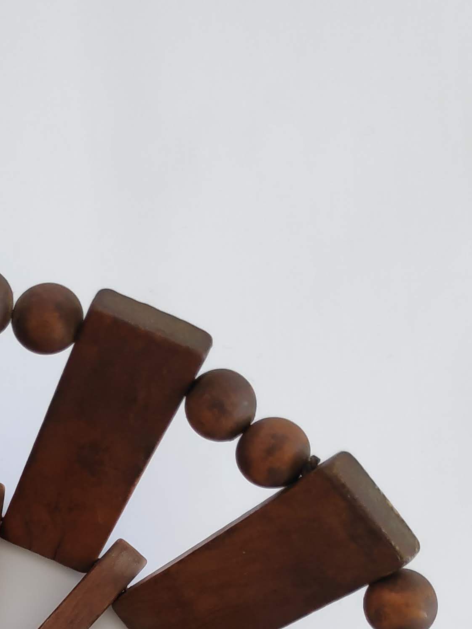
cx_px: -71
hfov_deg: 24.8
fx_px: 982
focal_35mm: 54
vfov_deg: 31.0
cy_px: 717
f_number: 1.9
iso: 568
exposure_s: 1/100
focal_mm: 3.94
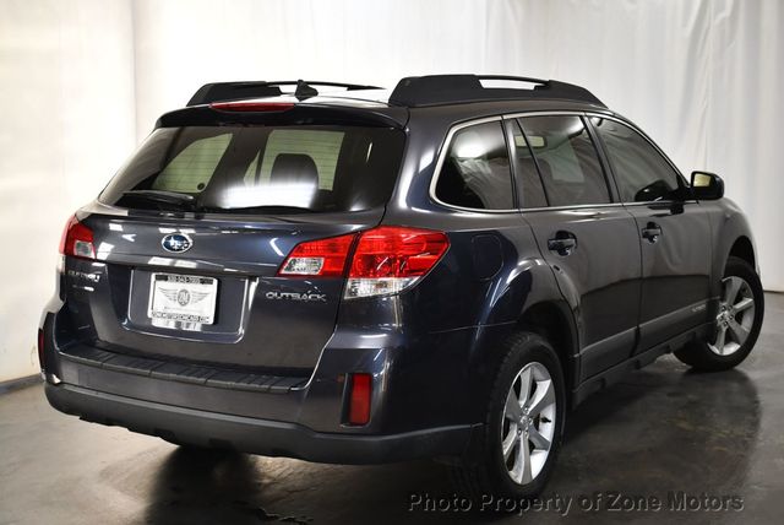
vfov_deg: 26.0
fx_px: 1133
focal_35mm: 52
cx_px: 392
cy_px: 262
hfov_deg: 38.2
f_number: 4
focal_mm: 26
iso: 800
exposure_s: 1/200
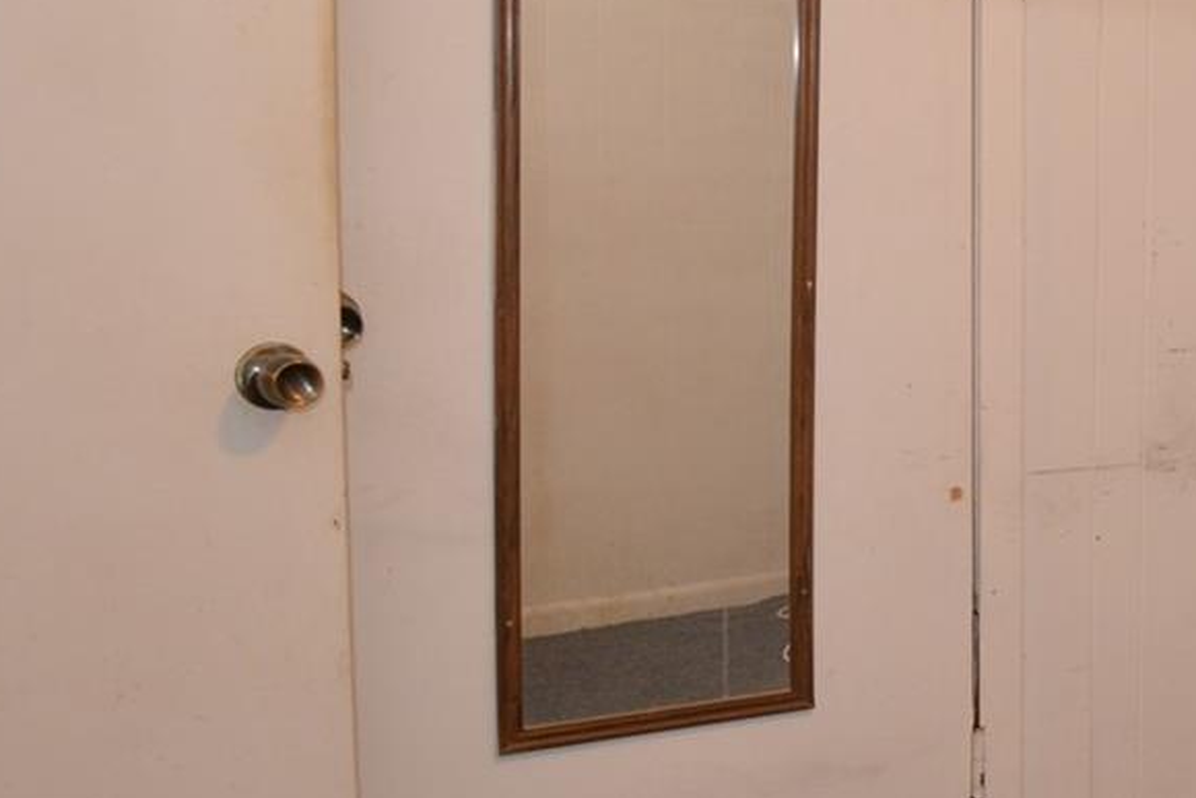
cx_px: 1819
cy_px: 437
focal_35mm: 60
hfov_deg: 25.0
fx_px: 1994
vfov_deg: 22.6
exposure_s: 1/60
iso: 800
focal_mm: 17
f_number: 4
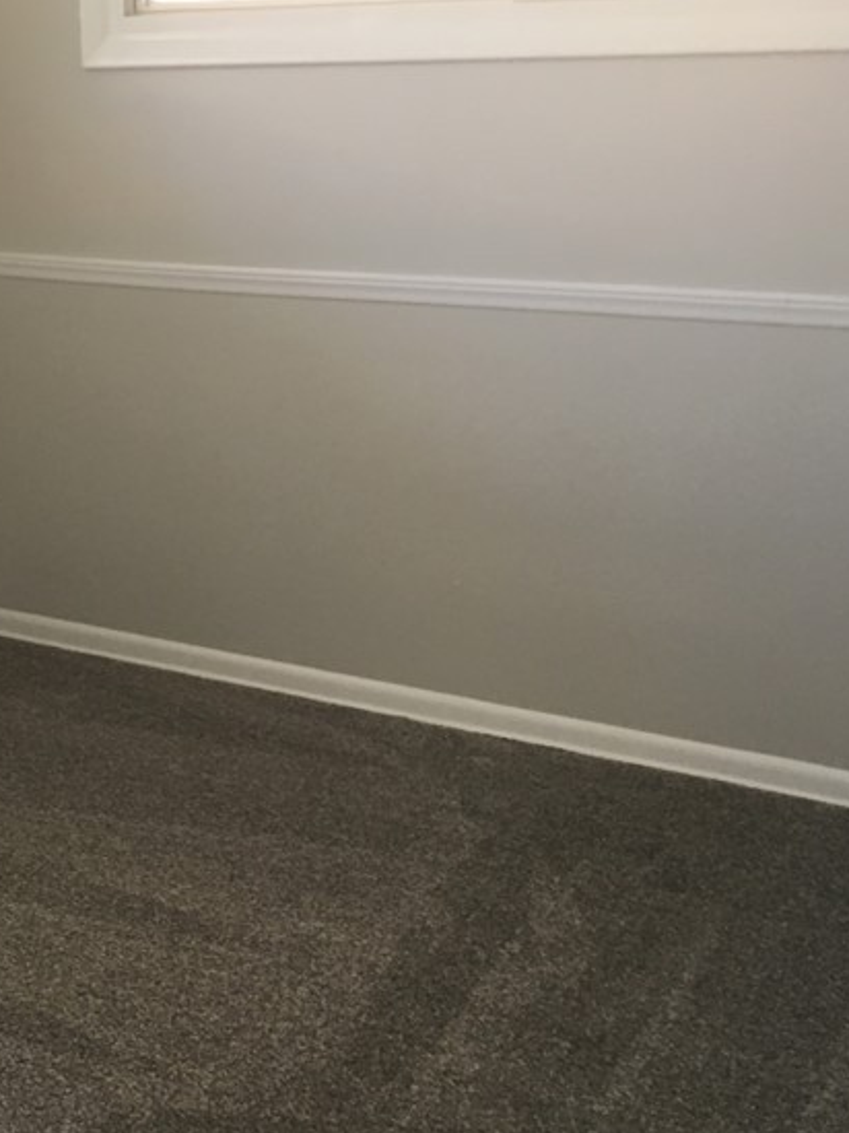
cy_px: 690
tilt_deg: -21.4
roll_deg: +1.8
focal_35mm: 54
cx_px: 167
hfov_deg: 26.5
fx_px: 1767
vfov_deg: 35.4
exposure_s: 1/33
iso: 125
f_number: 2.2
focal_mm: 4.15
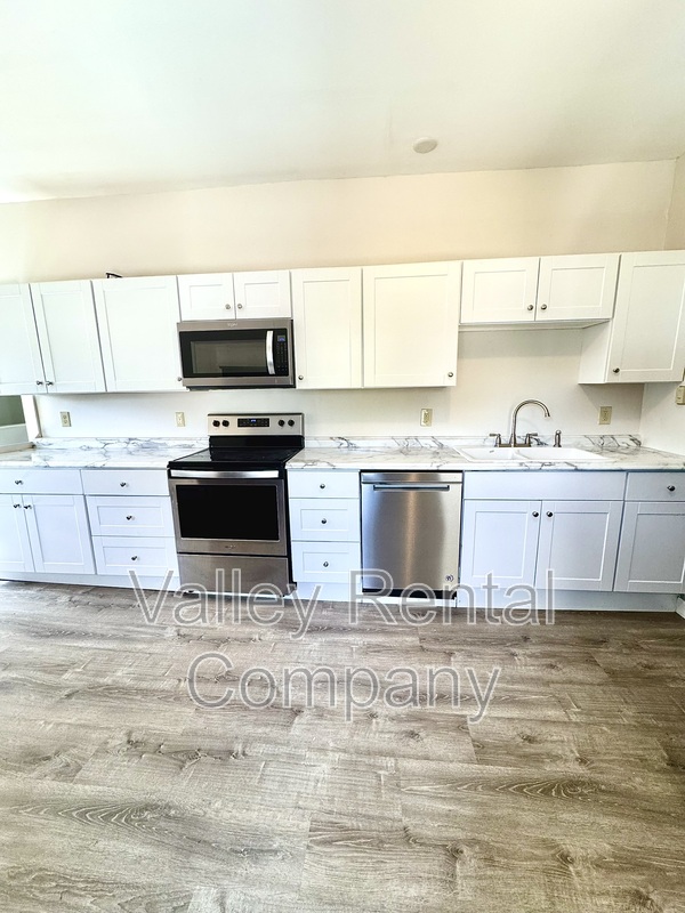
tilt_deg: -9.8
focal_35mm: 14
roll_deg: +1.3
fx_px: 369
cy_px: 456
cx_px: 342
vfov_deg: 102.1
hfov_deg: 85.7
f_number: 2.2
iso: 200
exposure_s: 1/120
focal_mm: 2.22
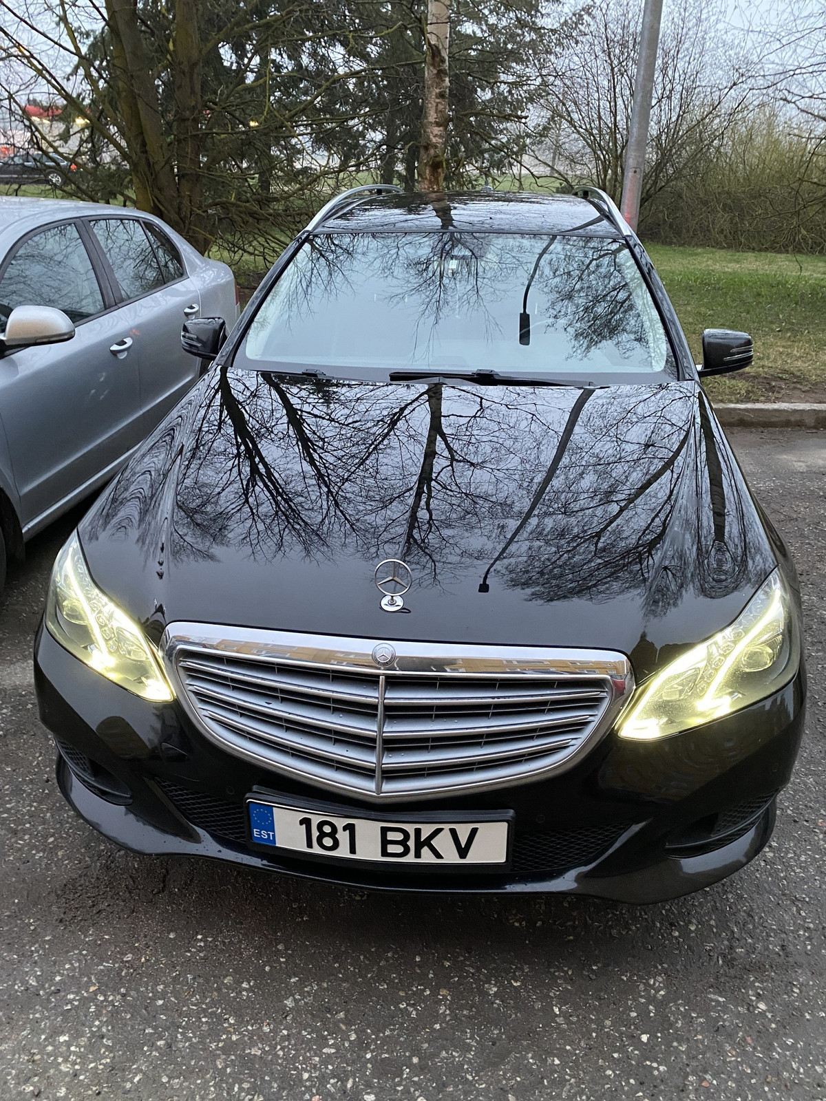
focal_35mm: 26
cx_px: 413
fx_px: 827
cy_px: 550
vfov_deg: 67.3
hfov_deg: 53.1
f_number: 1.8
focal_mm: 4.25
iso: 500
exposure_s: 1/39
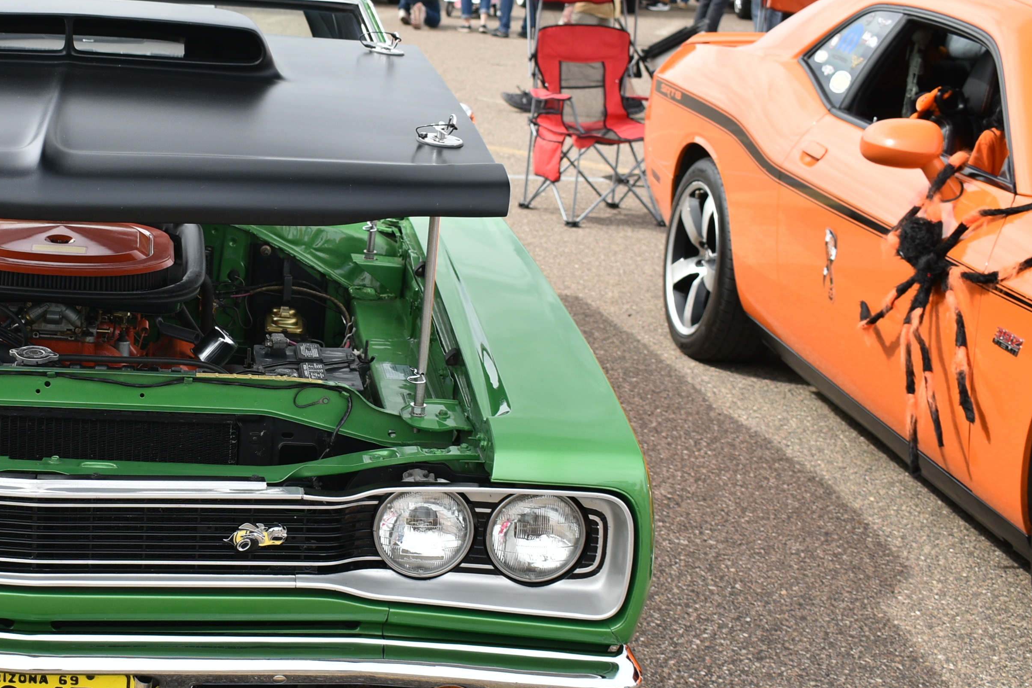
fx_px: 1921
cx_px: 151
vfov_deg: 20.3
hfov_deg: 29.1
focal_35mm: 67
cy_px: 373
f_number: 5
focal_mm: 24
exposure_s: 1/250
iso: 160
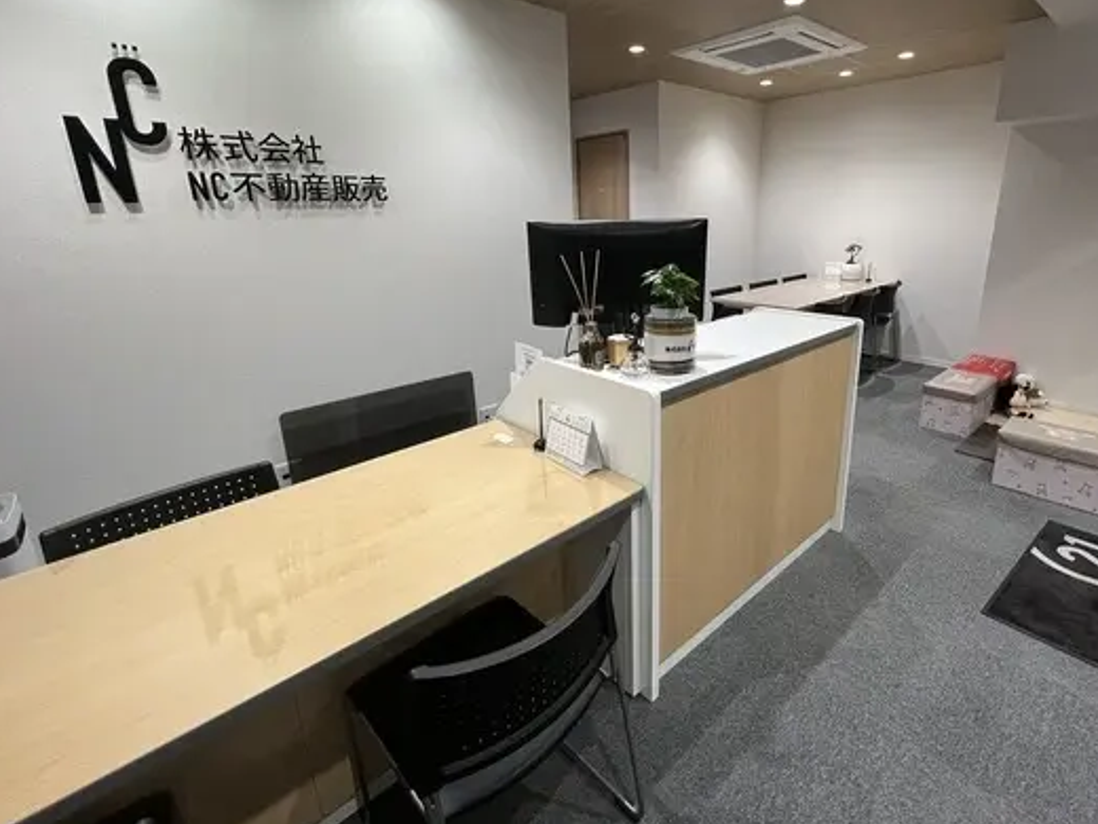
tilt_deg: -16.2
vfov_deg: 77.8
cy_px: 363
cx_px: 614
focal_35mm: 16
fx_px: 508
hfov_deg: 94.1
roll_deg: +0.9
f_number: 1.8
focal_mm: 1.57
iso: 160
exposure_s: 1/120
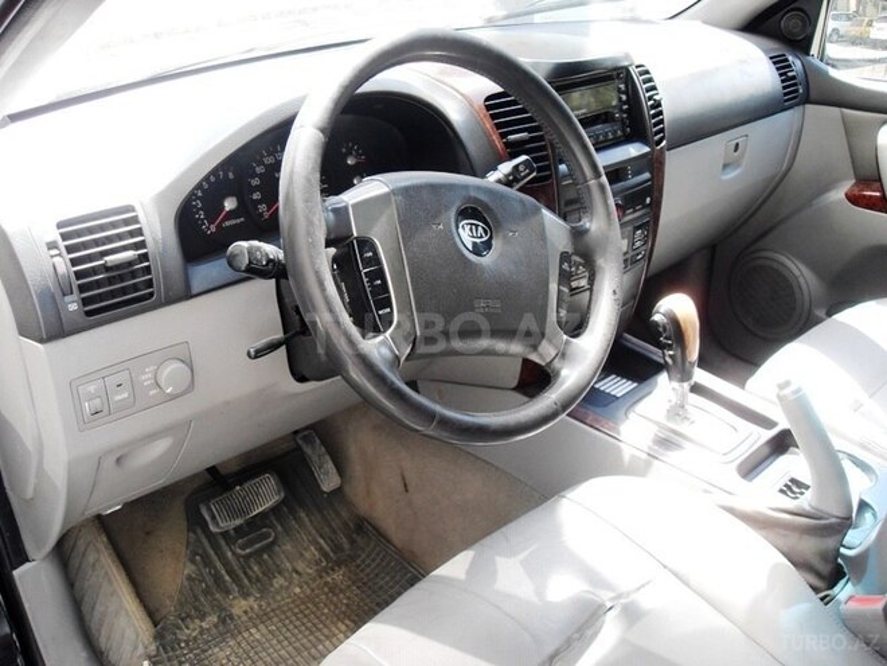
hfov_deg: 54.0
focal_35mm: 34
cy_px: 333
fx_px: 871
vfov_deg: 41.8
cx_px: 444
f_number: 2.8
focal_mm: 6.3
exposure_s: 1/90
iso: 100
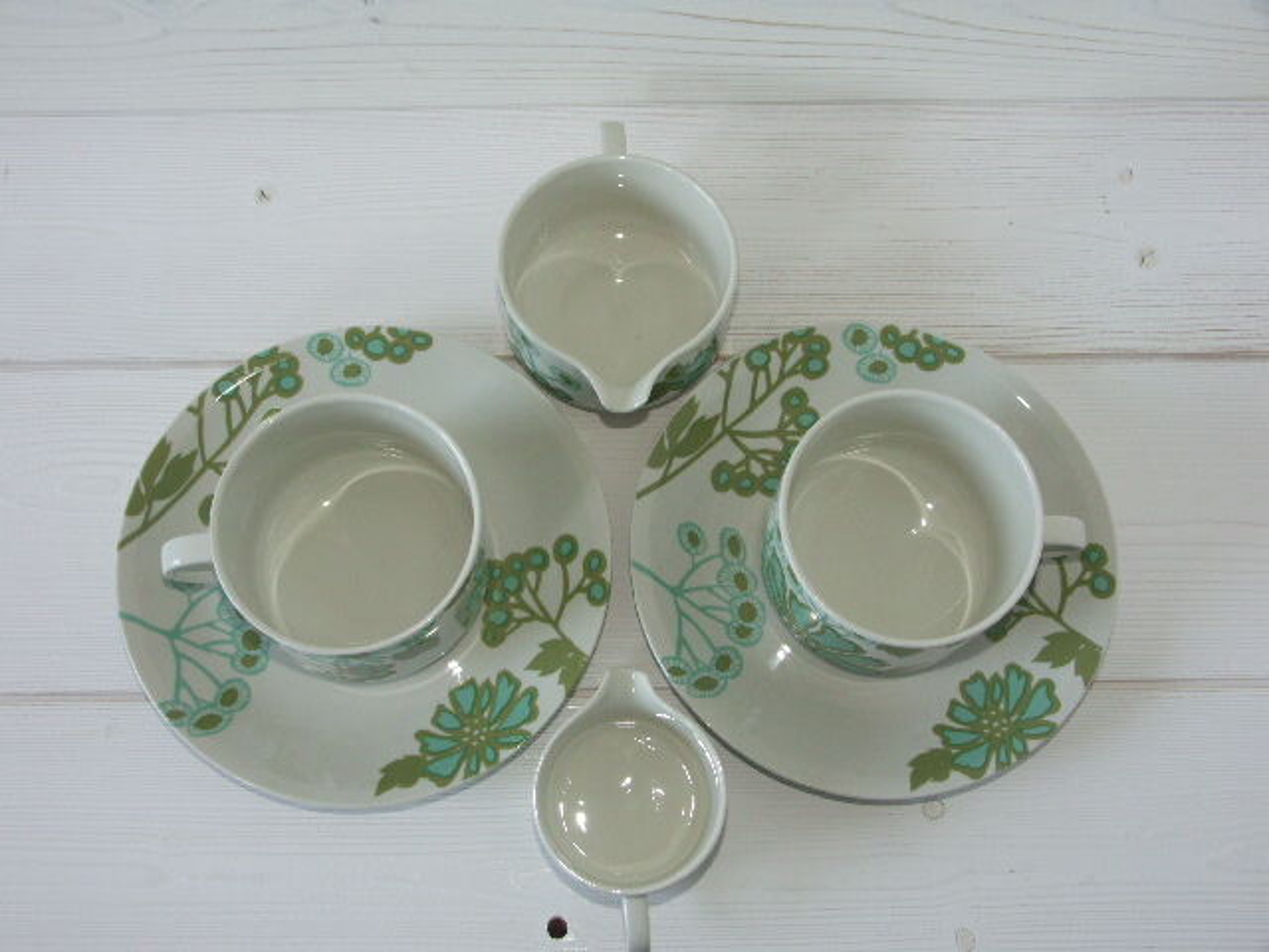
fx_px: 1320
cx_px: 634
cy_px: 476
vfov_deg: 39.7
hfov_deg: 51.4
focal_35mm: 36
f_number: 4
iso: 100
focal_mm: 9.29
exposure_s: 1/50
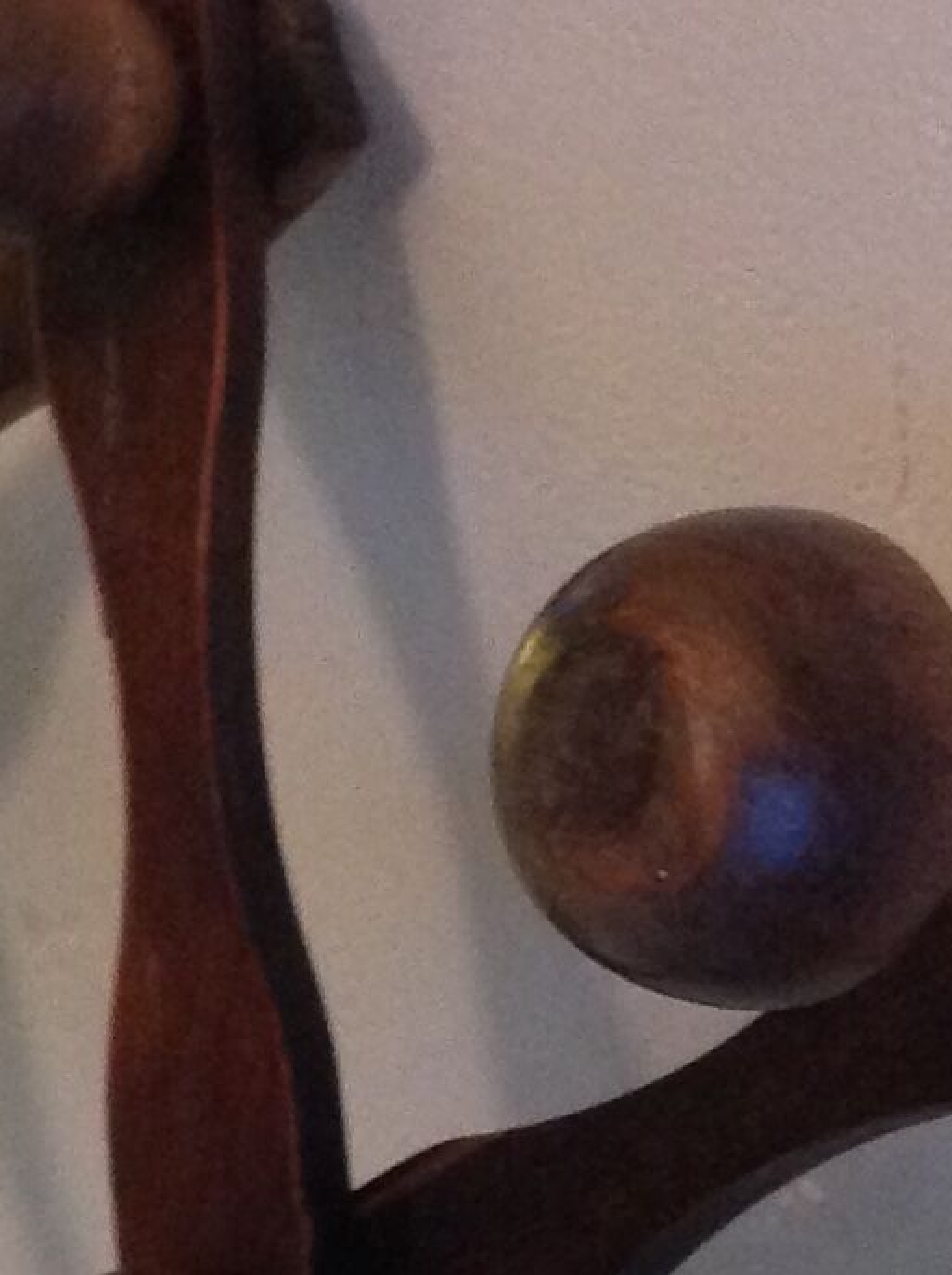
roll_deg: +3.8
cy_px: 1366
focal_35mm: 132
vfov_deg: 14.6
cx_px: -30
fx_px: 4854
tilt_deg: -40.8
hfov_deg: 11.1
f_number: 2.4
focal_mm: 4.28
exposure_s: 1/15
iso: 400
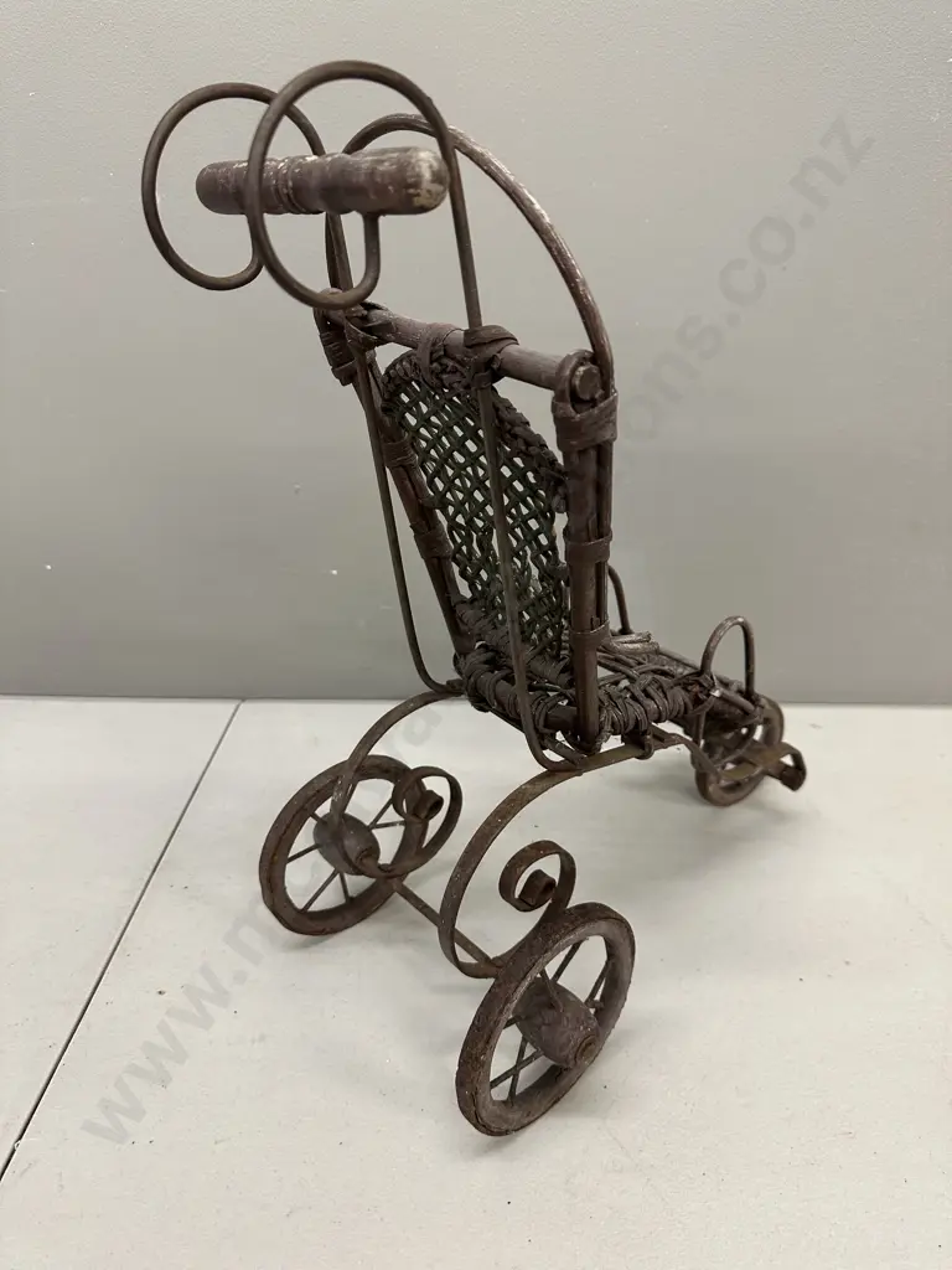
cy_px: 635
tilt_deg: -25.4
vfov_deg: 71.6
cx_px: 476
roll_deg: +0.0
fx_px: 880
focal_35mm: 24
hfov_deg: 56.8
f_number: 1.78
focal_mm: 6.86
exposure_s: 1/100
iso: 200
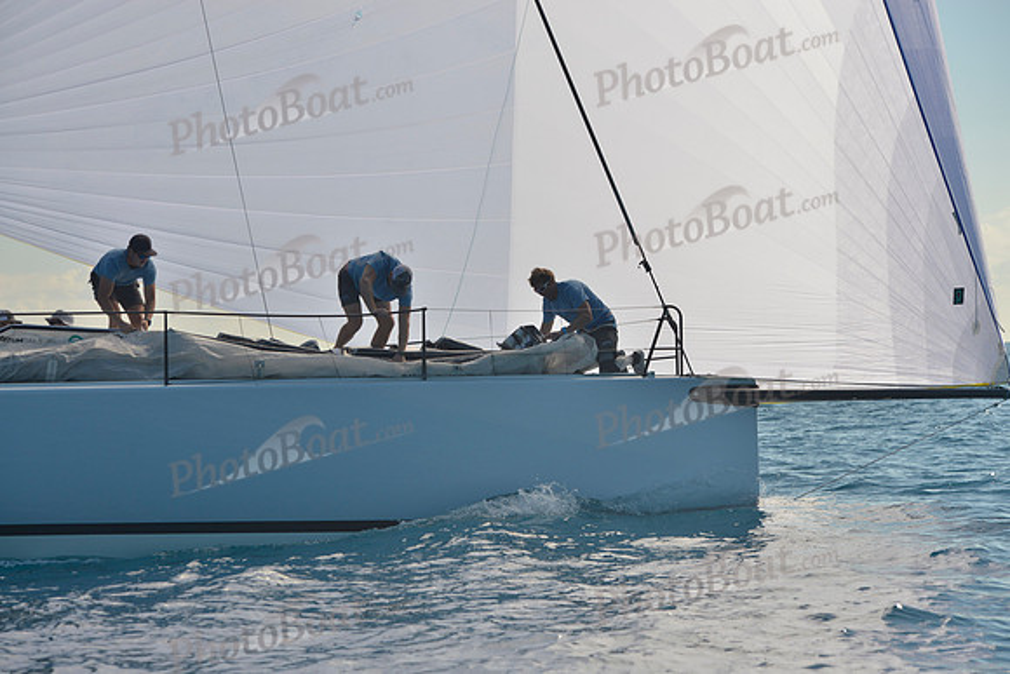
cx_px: 505
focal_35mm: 98
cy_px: 337
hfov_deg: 20.8
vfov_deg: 14.0
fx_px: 2750
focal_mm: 98
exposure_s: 1/800
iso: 200
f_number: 6.3
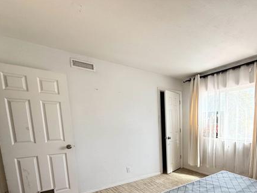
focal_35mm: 21
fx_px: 156
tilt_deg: -8.0
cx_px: 191
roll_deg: +0.2
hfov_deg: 73.8
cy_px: 144
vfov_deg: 60.1
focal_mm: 2.22
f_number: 2.2
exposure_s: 1/120
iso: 100
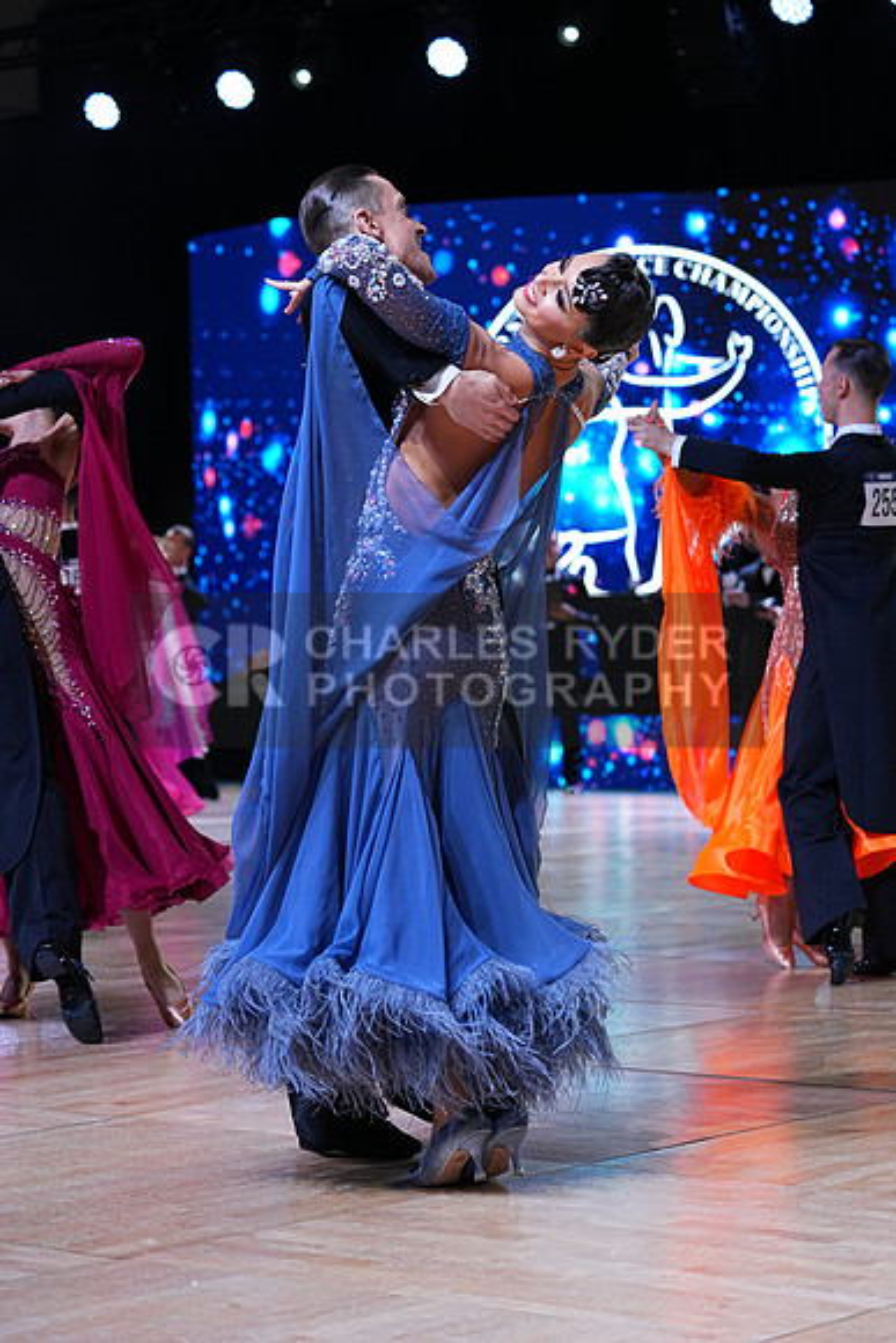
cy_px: 672
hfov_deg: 15.7
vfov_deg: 23.4
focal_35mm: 87
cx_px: 448
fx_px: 3246
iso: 1250
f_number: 4
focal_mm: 87
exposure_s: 1/500
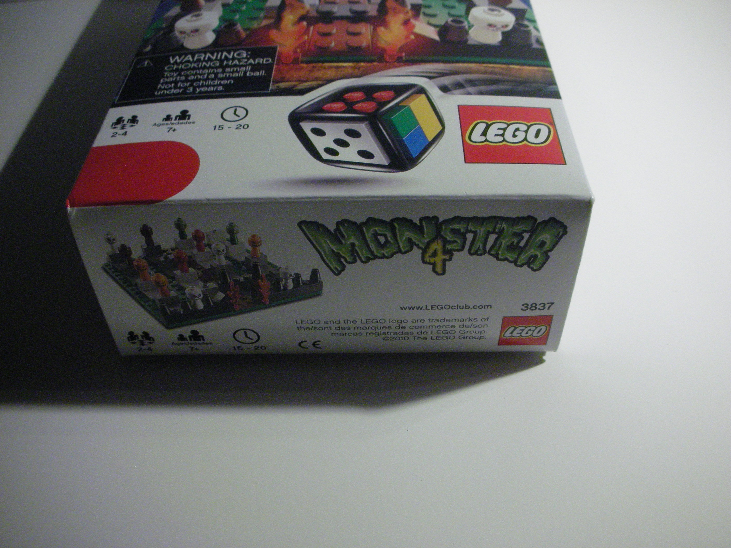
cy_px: 274
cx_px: 366
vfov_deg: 40.7
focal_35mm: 35
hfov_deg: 52.6
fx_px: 739
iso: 400
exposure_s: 1/124
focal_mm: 5.8
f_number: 3
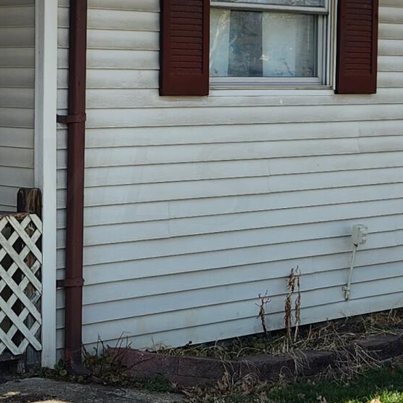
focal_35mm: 110
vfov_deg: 15.8
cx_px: 36
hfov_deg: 15.6
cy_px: 180
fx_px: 1449
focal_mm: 5.4
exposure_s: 1/942
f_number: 1.8
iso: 20
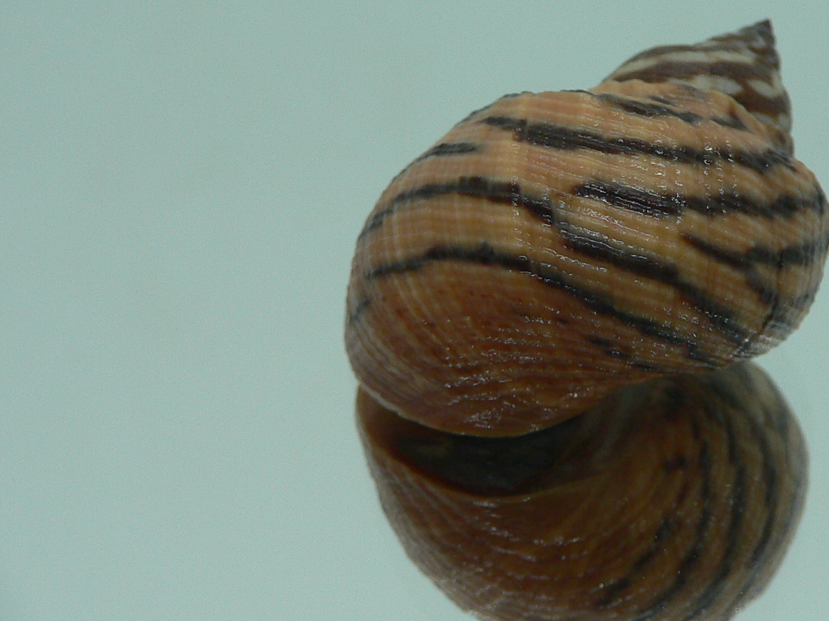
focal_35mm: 54
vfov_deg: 27.0
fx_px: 1293
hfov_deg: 34.8
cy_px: 252
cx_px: 613
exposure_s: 1/60
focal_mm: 4.6
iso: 100
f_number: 2.8
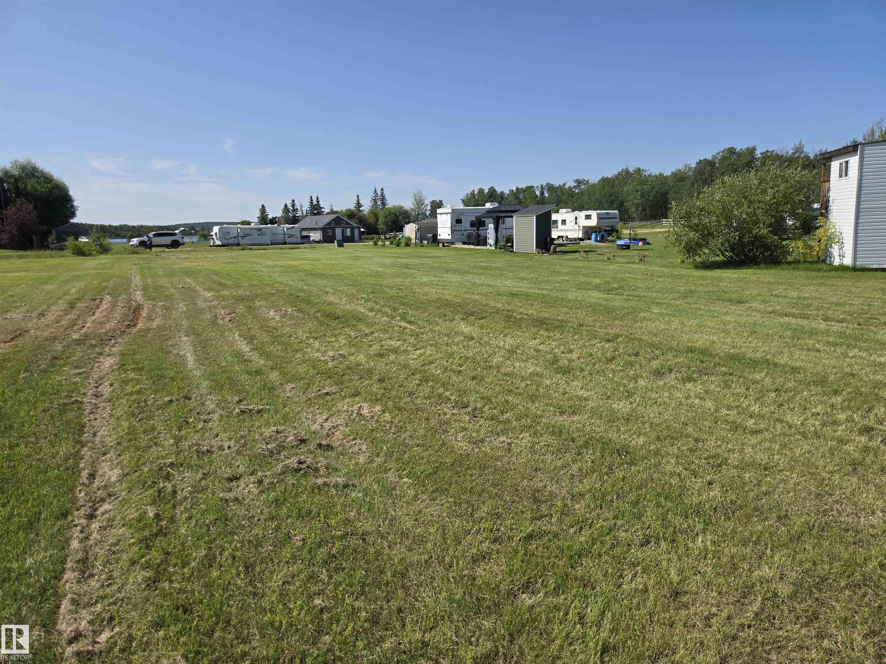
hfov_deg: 73.9
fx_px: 589
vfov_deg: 58.9
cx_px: 443
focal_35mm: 23
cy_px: 332
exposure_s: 1/2921
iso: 25
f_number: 1.8
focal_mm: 5.4
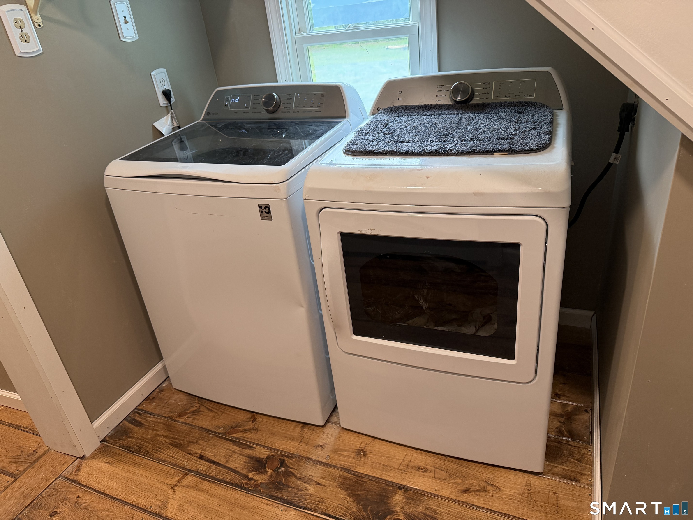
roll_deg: +6.6
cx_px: 346
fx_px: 480
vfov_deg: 56.8
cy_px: 260
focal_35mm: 24
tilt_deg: -27.4
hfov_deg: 71.6
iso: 250
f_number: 1.78
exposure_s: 1/120
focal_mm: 6.76
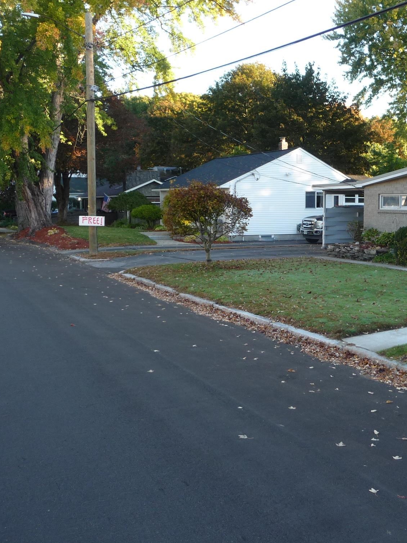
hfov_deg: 36.9
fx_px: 596
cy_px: 271
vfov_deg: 49.0
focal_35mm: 38
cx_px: 299
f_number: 3.3
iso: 100
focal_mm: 4.7
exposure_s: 1/80
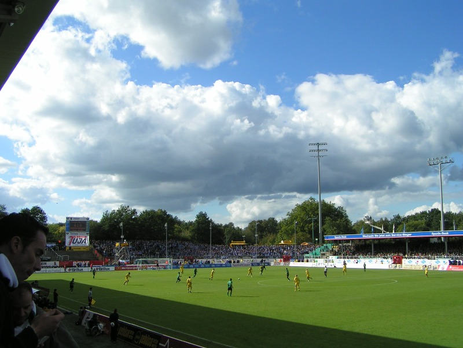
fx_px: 508
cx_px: 232
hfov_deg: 49.0
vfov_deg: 37.7
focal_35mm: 38
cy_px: 174
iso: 50
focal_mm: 5.8
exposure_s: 1/1000
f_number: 4
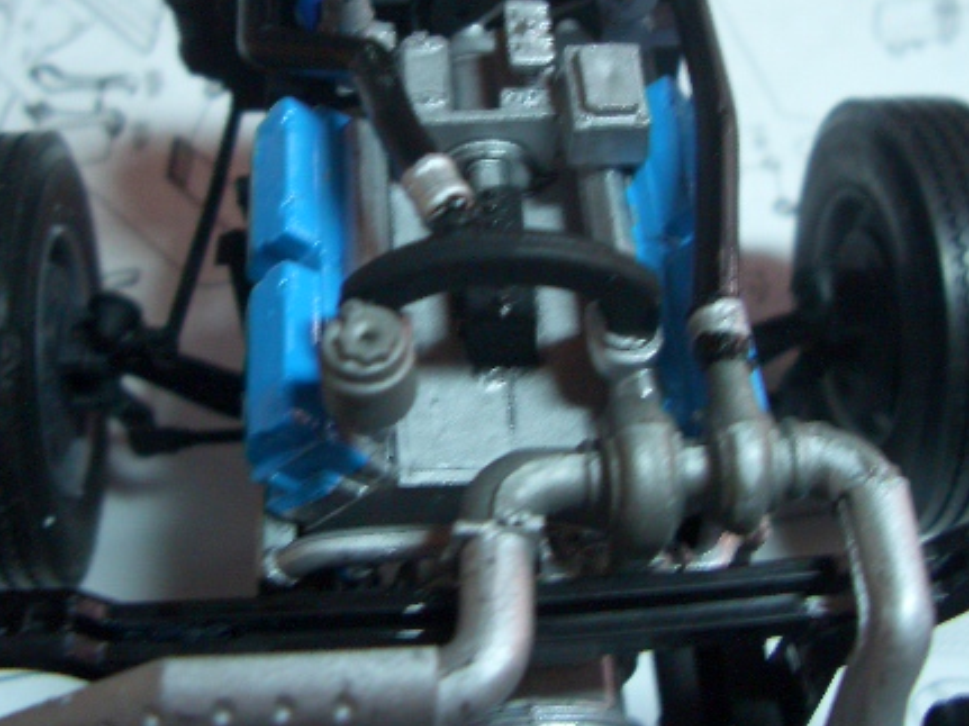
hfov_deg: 36.8
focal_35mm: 52
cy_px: 232
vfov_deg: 27.8
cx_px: 479
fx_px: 1455
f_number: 2.6
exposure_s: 1/8
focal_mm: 5.8
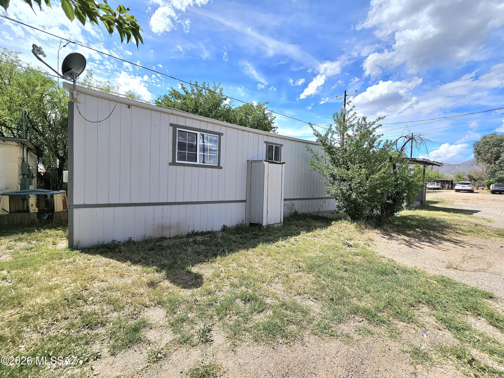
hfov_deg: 106.2
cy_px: 189
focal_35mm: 13
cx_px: 252
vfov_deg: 89.9
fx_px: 189
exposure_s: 1/3333
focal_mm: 2.2
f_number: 2.2
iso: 50
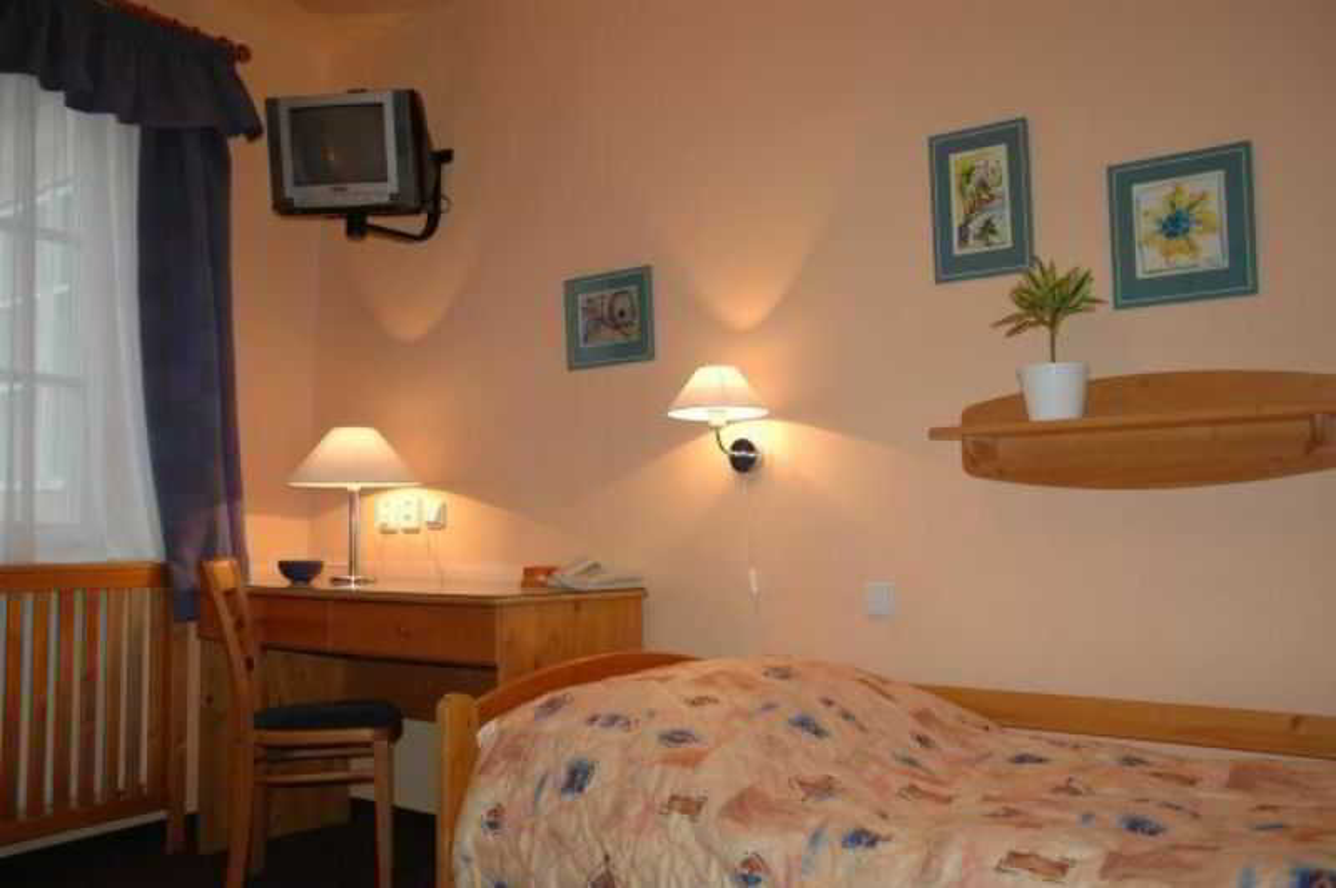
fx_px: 1224
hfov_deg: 57.3
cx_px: 668
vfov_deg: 39.9
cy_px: 444
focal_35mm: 33
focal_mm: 22
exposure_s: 1/60
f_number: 3.8
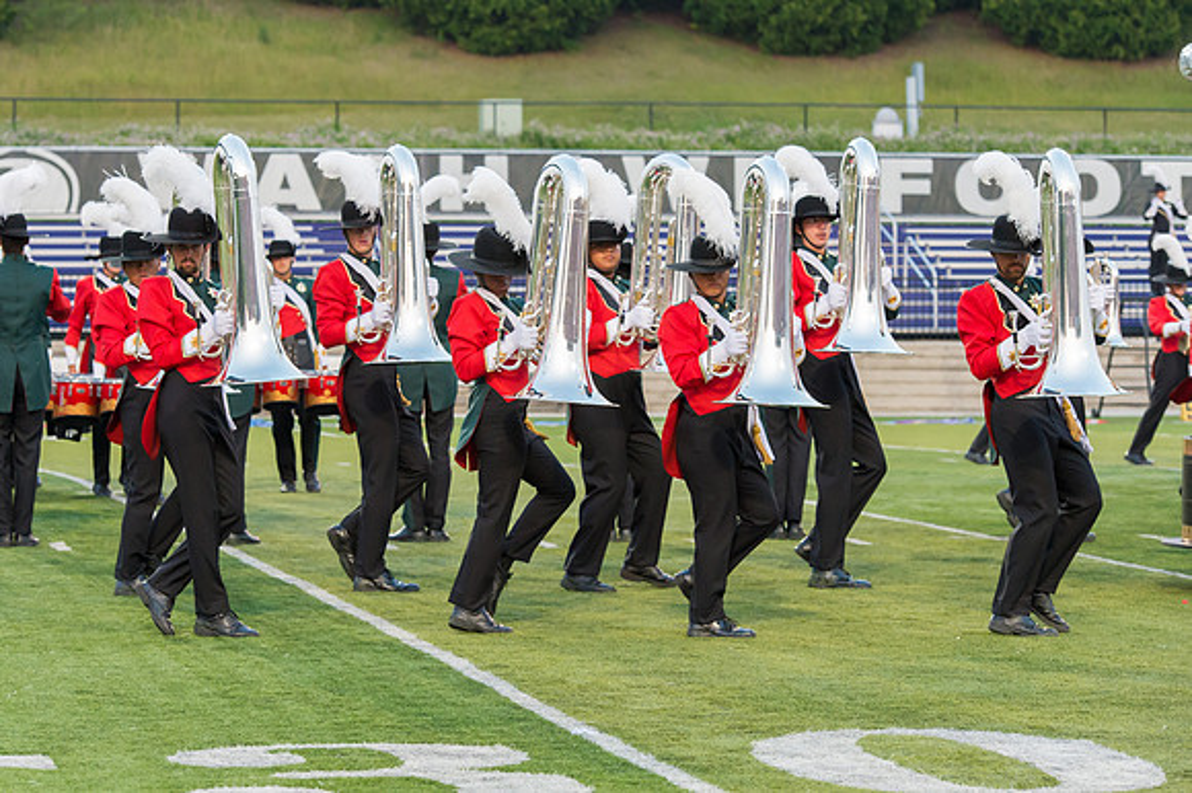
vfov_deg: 10.6
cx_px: 515
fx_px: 4275
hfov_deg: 15.9
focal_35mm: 129
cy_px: 341
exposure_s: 1/640
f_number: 5
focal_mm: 110
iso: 3200
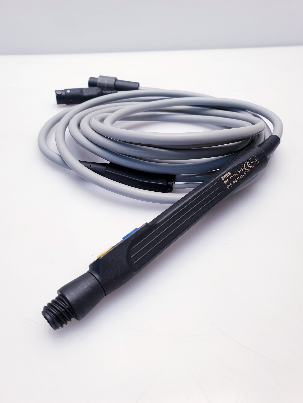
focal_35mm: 26
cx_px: 152
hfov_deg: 53.1
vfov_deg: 67.3
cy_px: 202
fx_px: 303
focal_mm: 4.3
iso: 80
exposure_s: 1/50
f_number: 2.4
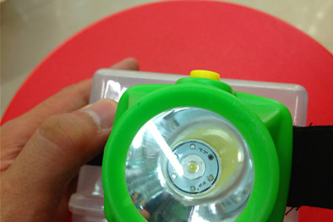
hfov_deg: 51.9
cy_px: 123
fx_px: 342
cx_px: 168
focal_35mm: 37
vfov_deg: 35.8
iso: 50
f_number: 2.4
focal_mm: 4.28
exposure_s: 1/20
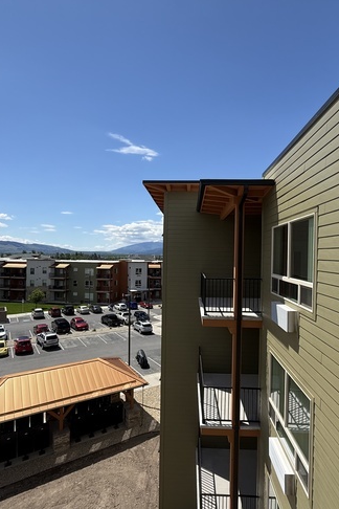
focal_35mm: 20
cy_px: 258
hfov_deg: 61.9
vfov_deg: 84.0
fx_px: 282
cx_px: 175
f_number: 2.2
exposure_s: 1/2611
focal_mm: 2.22
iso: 50
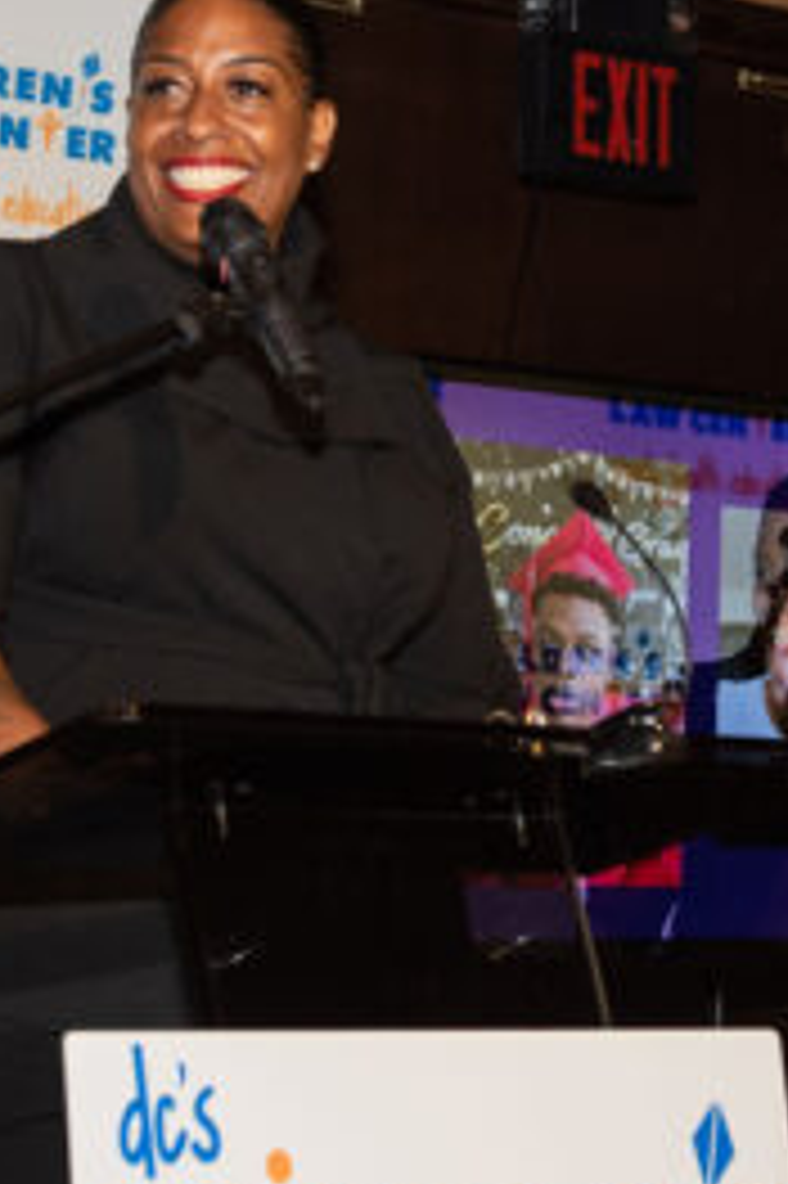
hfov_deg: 12.7
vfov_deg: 18.9
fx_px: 3550
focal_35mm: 108
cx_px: 351
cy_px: 617
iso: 640
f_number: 5
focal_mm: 45
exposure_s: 1/125
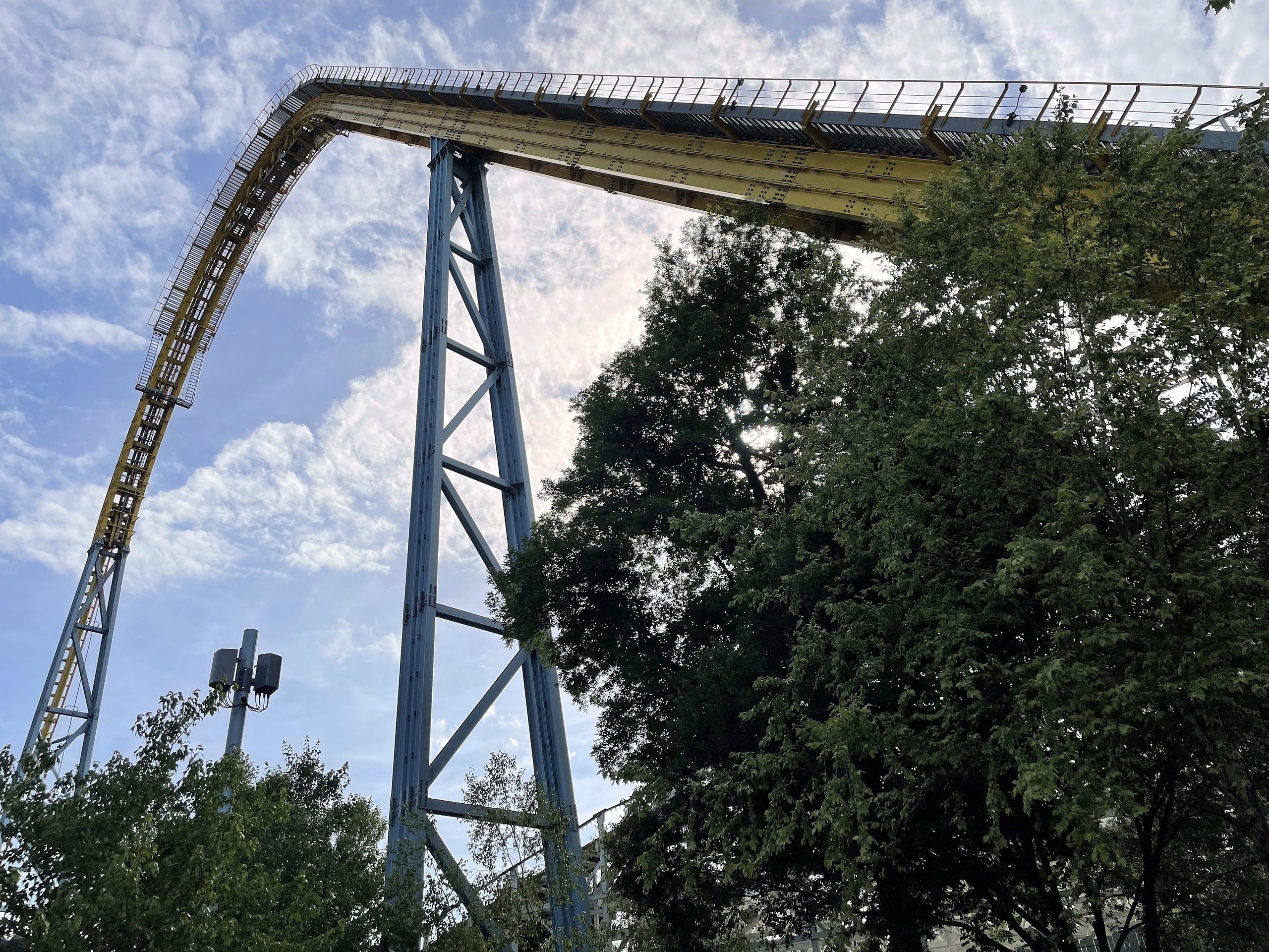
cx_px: 634
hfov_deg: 67.3
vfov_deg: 53.1
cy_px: 476
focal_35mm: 26
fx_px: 953
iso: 32
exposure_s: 1/9091
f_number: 1.6
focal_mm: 4.2
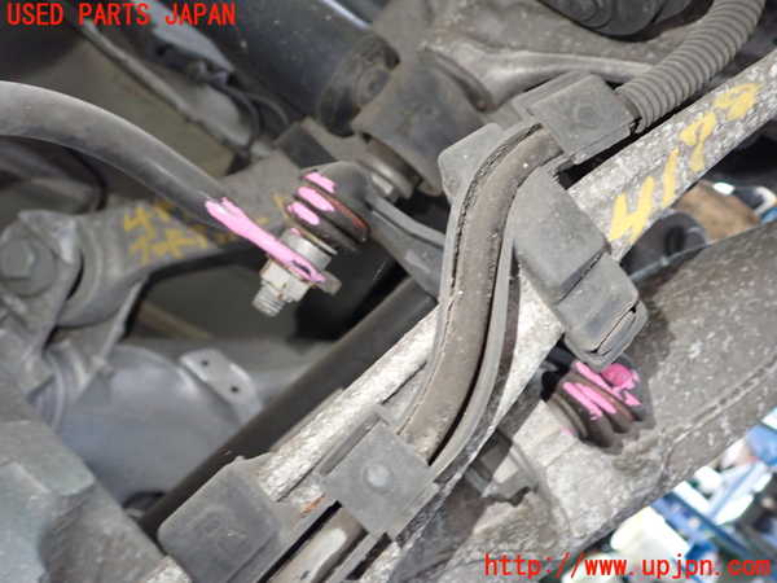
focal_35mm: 30
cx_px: 388
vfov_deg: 46.8
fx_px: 673
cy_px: 292
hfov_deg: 60.0
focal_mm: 5.4
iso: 640
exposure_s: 1/30
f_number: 2.3
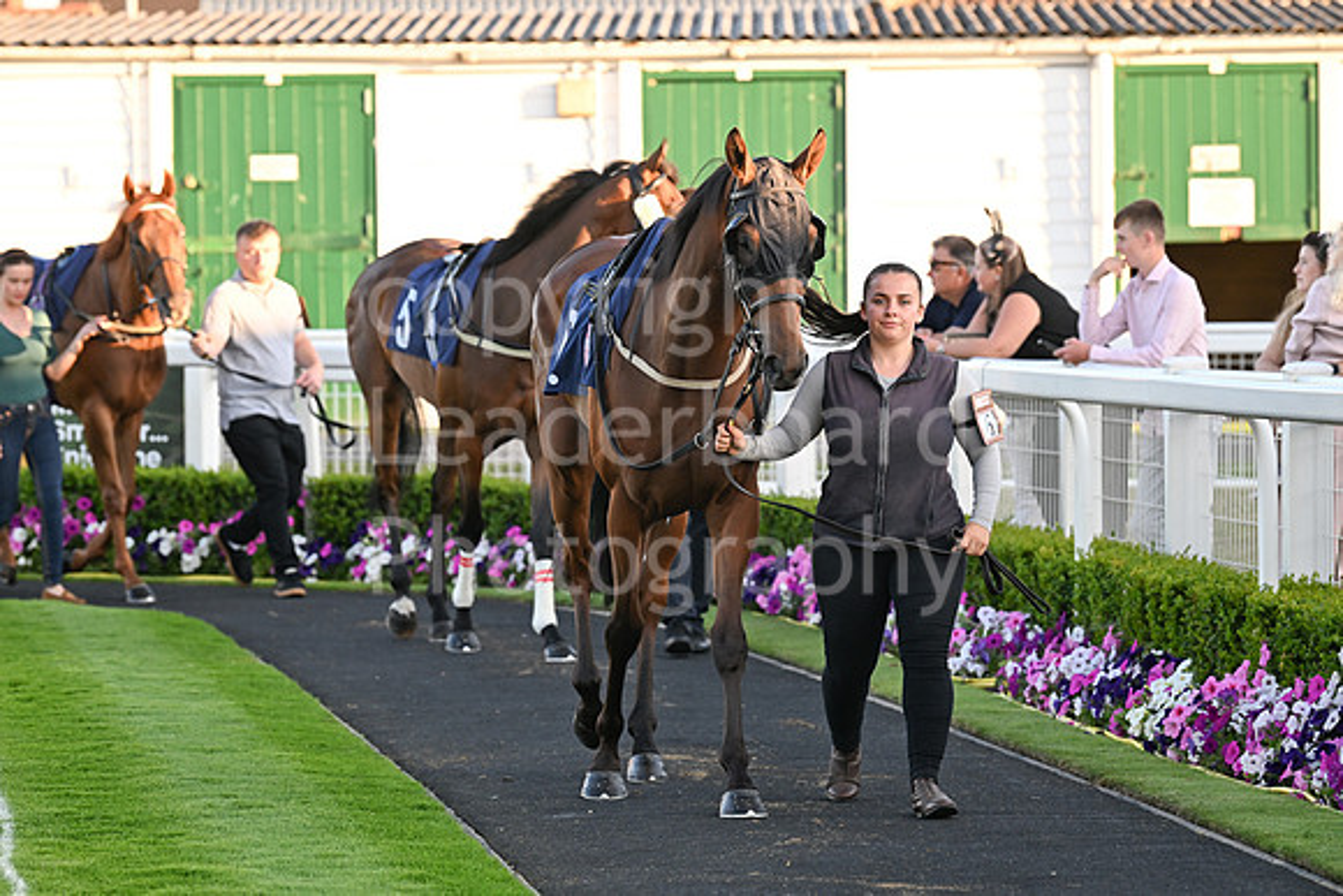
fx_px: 6716
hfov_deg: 11.4
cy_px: 448
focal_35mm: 180
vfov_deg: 7.6
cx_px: 672
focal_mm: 180
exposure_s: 1/640
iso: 1000
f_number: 5.6
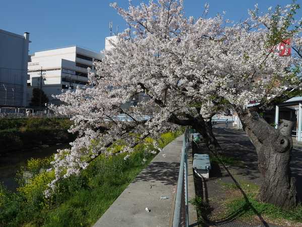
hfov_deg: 59.9
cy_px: 114
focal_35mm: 30
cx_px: 151
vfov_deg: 46.9
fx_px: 262
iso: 200
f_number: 9
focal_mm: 15
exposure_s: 1/400
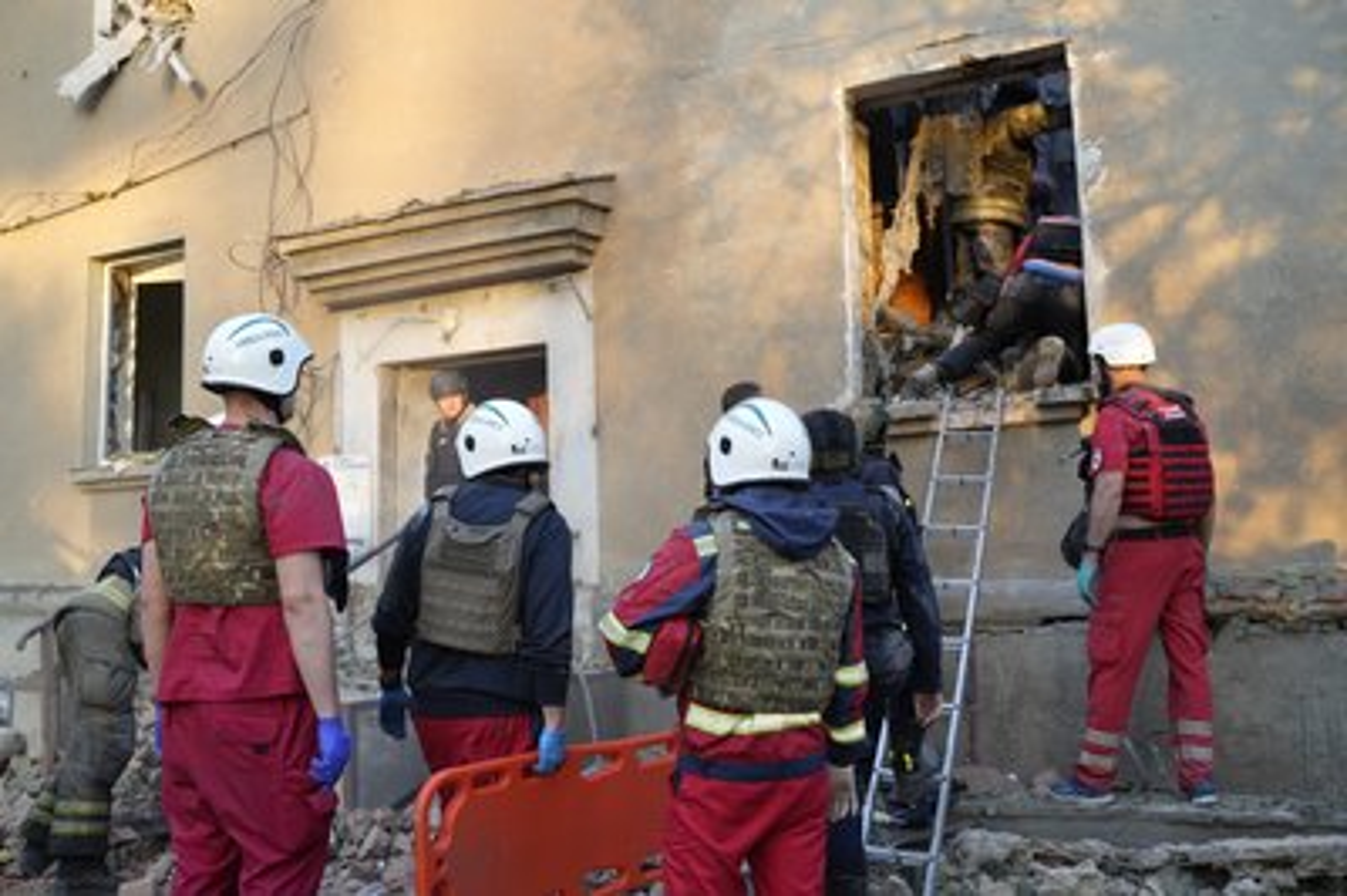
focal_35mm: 33
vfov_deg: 39.9
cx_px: 674
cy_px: 448
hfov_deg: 57.3
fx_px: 1234
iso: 400
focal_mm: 33
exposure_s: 1/160
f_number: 4
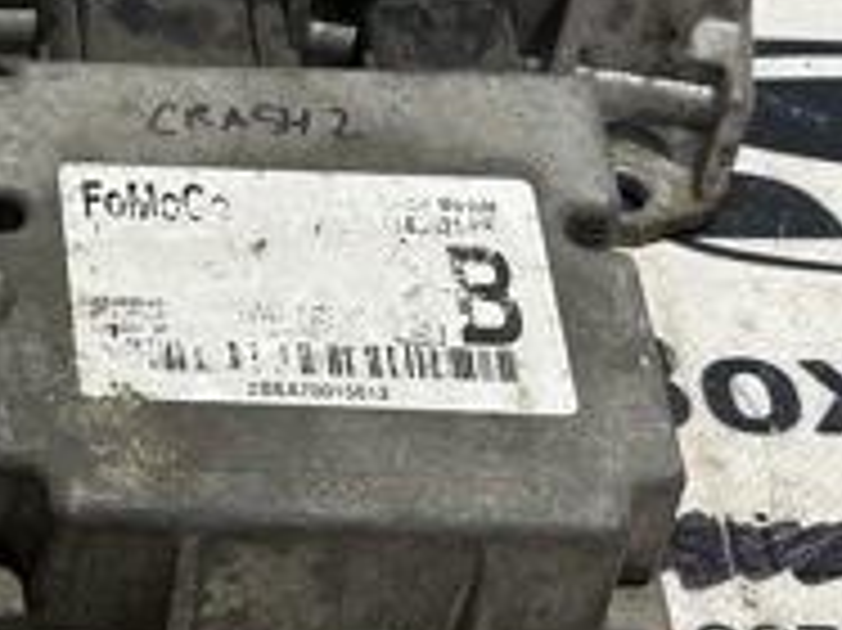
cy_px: 43
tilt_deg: -46.8
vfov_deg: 9.0
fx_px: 3987
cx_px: -522
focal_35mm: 164
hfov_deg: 11.4
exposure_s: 1/50
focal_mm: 6.86
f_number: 1.78
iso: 125
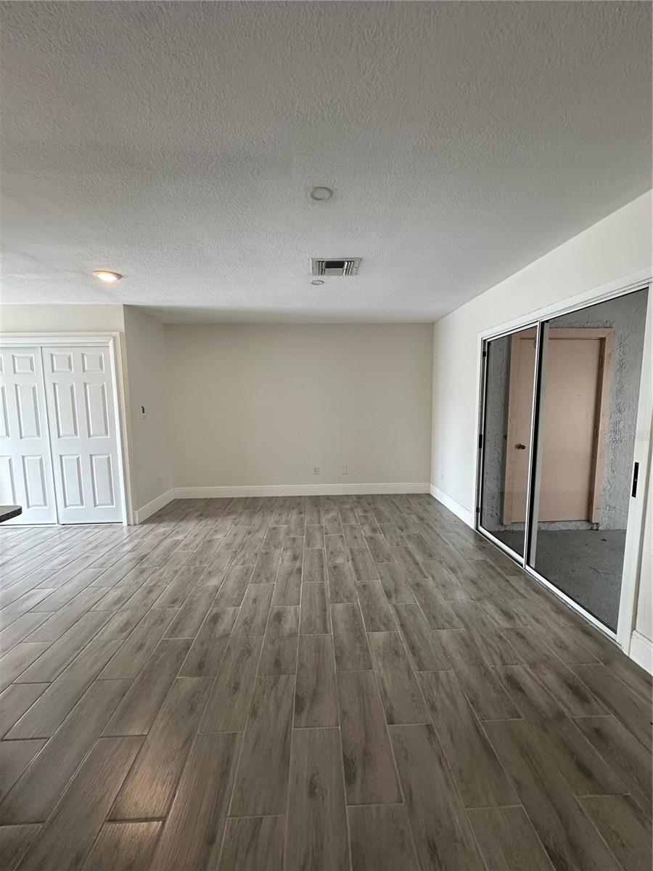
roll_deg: -1.4
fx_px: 352
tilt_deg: -4.3
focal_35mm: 14
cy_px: 436
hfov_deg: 85.7
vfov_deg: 102.1
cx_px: 326
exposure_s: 1/120
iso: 200
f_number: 2.2
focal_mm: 2.22
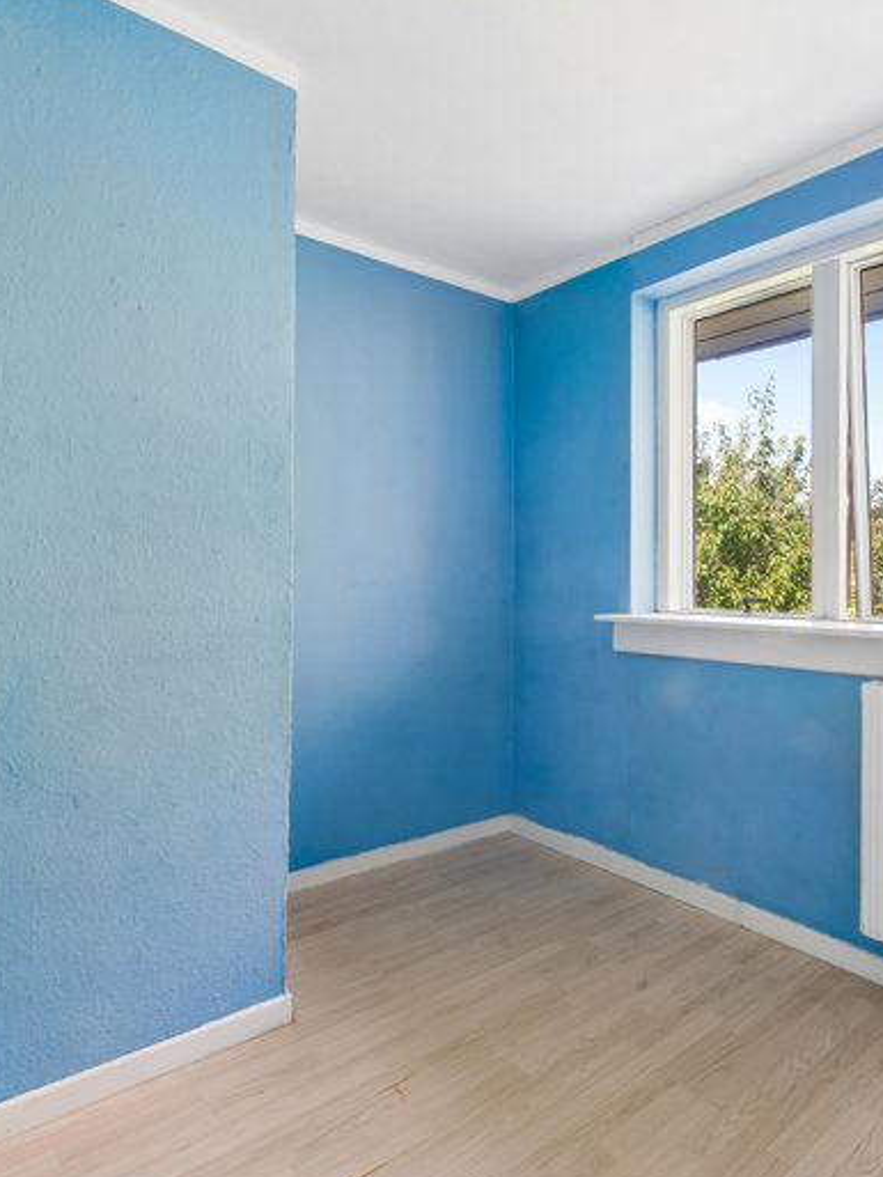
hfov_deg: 57.3
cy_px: 591
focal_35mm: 21
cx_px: 741
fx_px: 714
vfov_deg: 79.0
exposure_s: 1/15
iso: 250
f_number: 10
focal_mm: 14
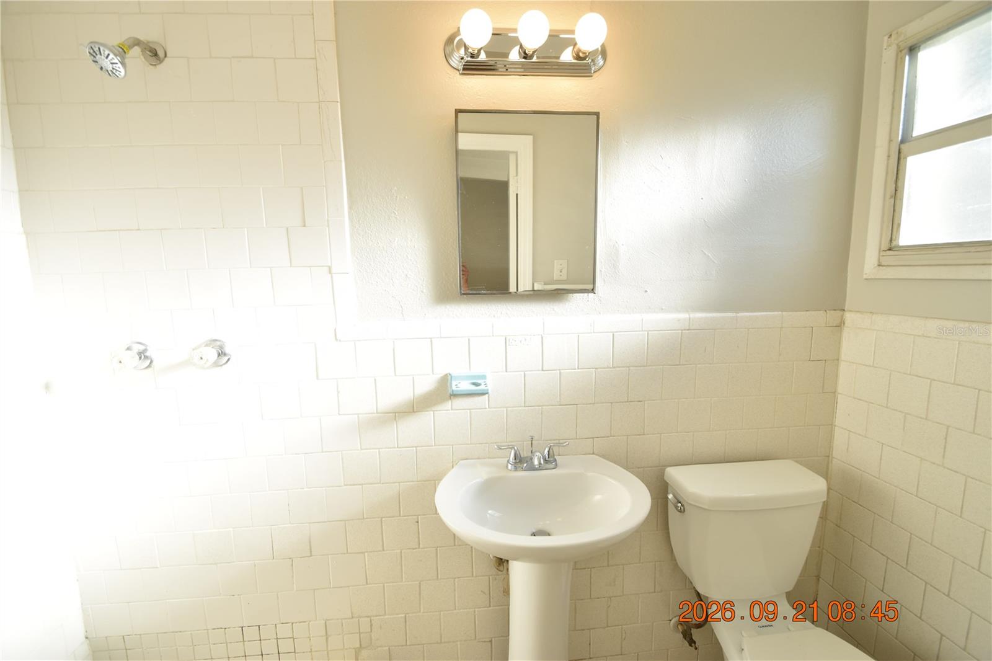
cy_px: 330
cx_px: 496
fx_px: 413
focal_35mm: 15
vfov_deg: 77.3
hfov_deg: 100.4
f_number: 6.7
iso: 400
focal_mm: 10
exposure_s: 1/180
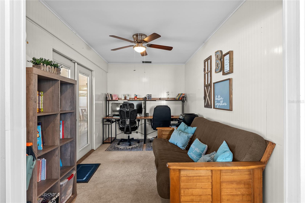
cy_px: 102
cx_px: 152
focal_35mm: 19
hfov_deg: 86.9
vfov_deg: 64.6
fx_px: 161
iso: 400
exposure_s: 1/1.25
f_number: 8
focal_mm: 19
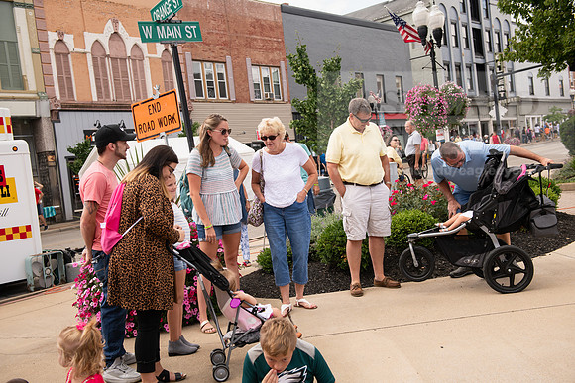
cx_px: 288
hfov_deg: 50.7
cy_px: 192
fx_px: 607
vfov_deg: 35.1
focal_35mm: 38
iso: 200
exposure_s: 1/320
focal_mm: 38
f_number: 5
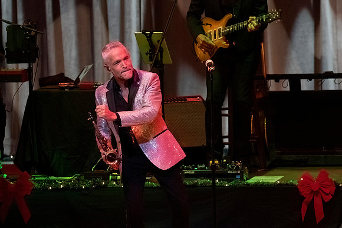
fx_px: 4796
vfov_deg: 2.7
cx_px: 175
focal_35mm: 505
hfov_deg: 4.1
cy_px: 173
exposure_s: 1/320
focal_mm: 309
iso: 5000
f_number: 7.1
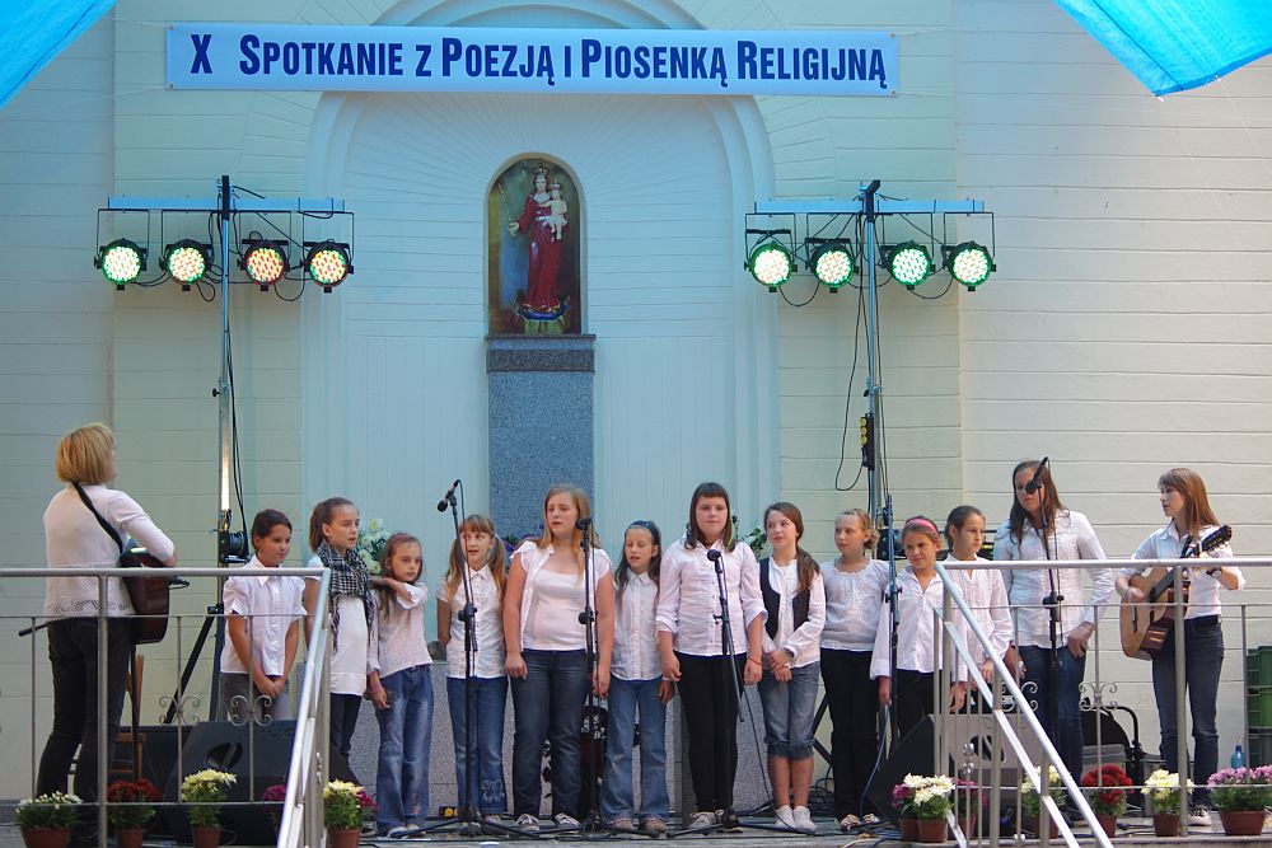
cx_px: 636
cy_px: 424
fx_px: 3322
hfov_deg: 21.7
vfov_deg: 14.6
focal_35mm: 94
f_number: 4.5
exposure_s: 1/60
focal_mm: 62.5
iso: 100
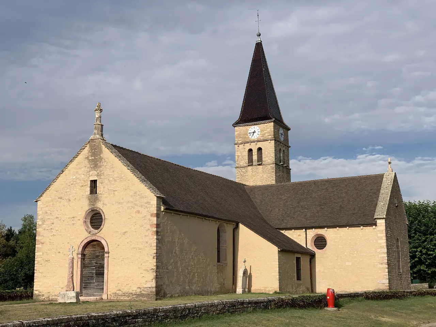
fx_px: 655
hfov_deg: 36.8
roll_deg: -0.1
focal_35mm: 52
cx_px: 218
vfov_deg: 28.0
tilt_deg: +12.2
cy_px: 164
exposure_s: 1/1142
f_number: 2.4
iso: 16
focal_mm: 6
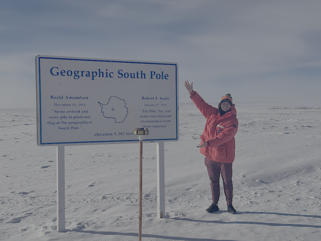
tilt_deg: -1.8
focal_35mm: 48
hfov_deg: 39.7
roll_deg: +0.0
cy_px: 120
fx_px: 445
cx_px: 160
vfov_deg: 30.3
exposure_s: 1/15385
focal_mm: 6.76
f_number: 1.78
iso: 64
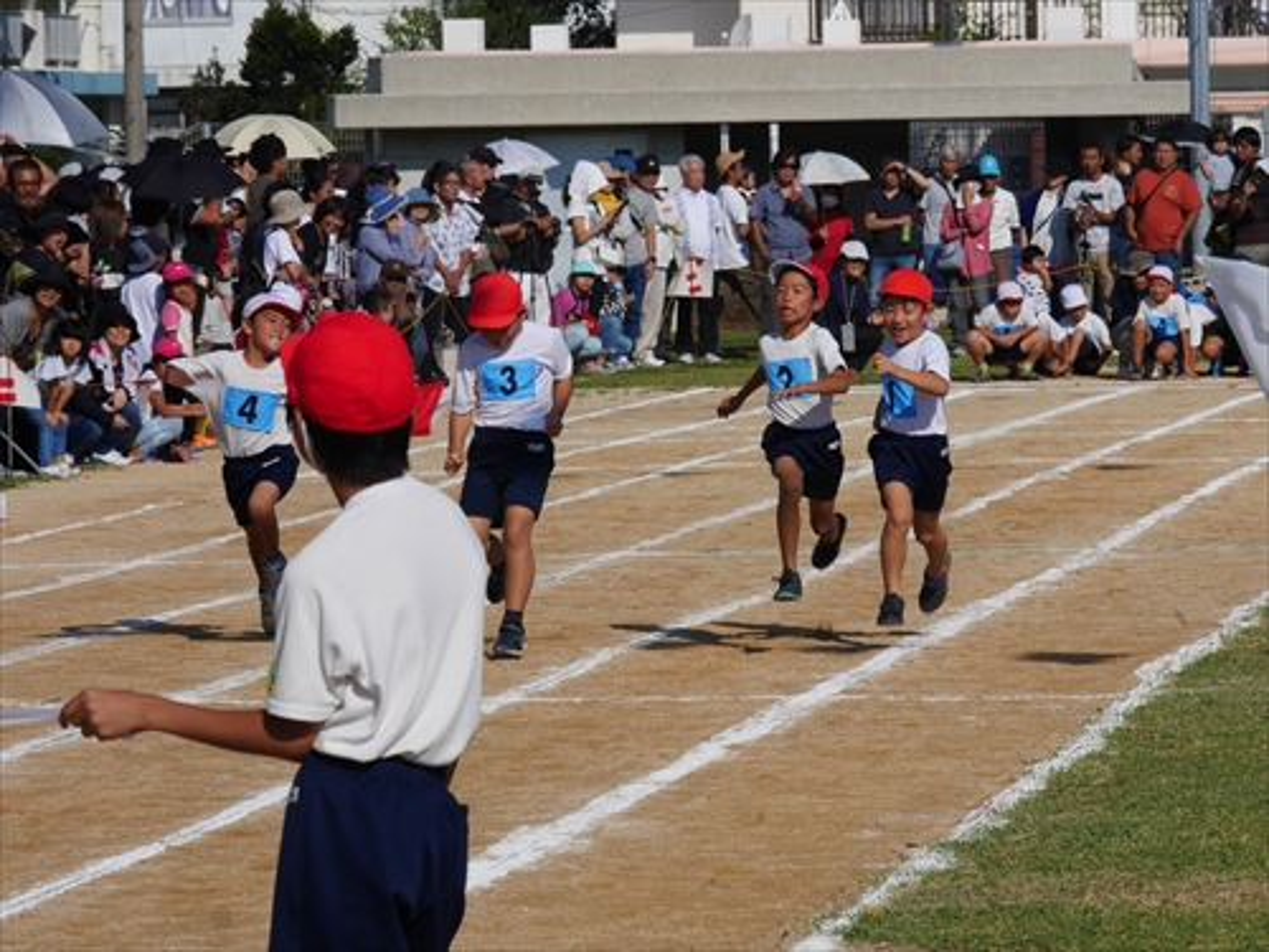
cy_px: 476
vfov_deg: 5.9
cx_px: 634
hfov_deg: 7.8
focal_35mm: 254
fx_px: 9311
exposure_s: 1/500
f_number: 14
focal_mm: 127
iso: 200
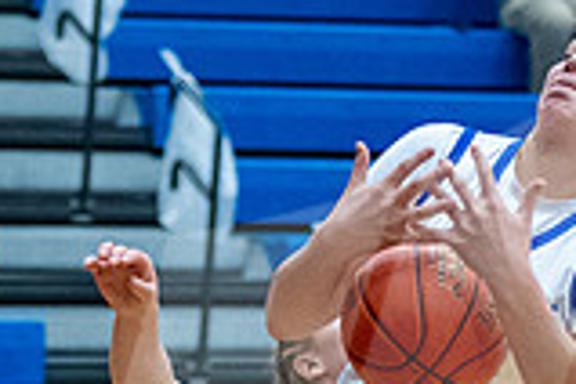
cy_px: 269
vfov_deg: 4.1
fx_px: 5376
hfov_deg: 6.1
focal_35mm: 336
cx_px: 242
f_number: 2.8
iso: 6400
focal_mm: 70
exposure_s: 1/1000
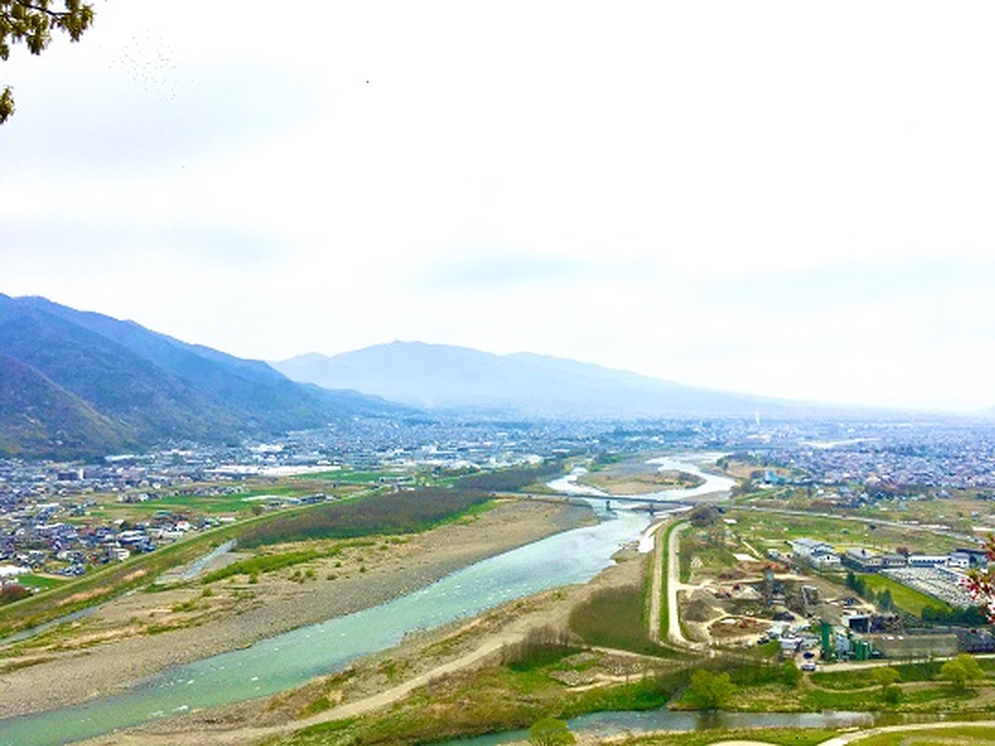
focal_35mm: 29
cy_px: 373
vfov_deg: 48.2
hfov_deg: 61.7
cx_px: 498
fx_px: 834
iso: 25
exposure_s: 1/3497
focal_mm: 4.15
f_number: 2.2
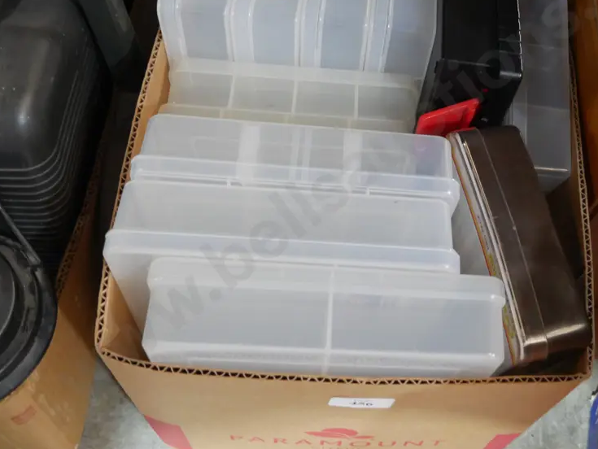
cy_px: 141
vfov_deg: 36.4
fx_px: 674
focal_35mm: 39
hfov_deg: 47.1
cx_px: 398
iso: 2000
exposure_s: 1/60
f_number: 3.5
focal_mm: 14
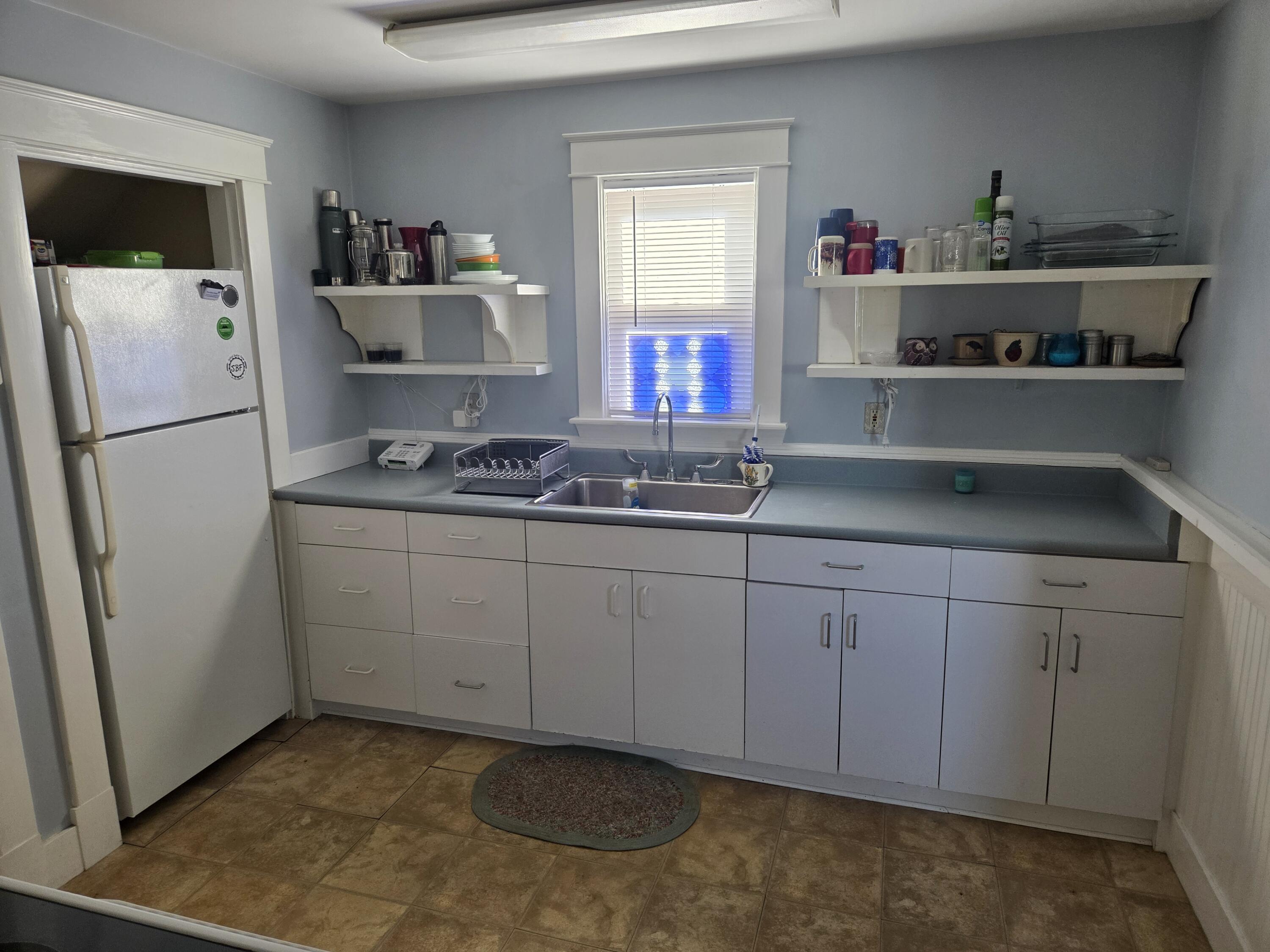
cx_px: 635
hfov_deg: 73.9
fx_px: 844
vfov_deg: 58.9
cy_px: 476
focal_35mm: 23
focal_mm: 5.4
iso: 200
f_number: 1.8
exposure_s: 1/180
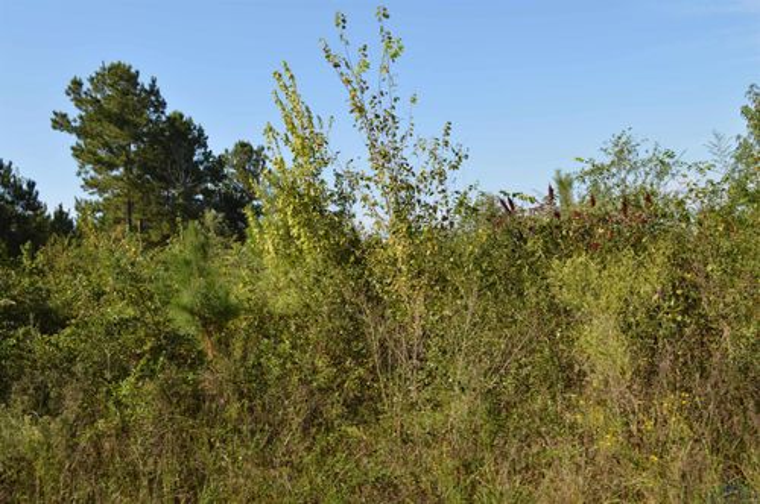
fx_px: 696
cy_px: 252
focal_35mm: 33
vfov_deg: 39.9
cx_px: 380
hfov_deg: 57.3
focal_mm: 22
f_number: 8
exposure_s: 1/200
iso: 100
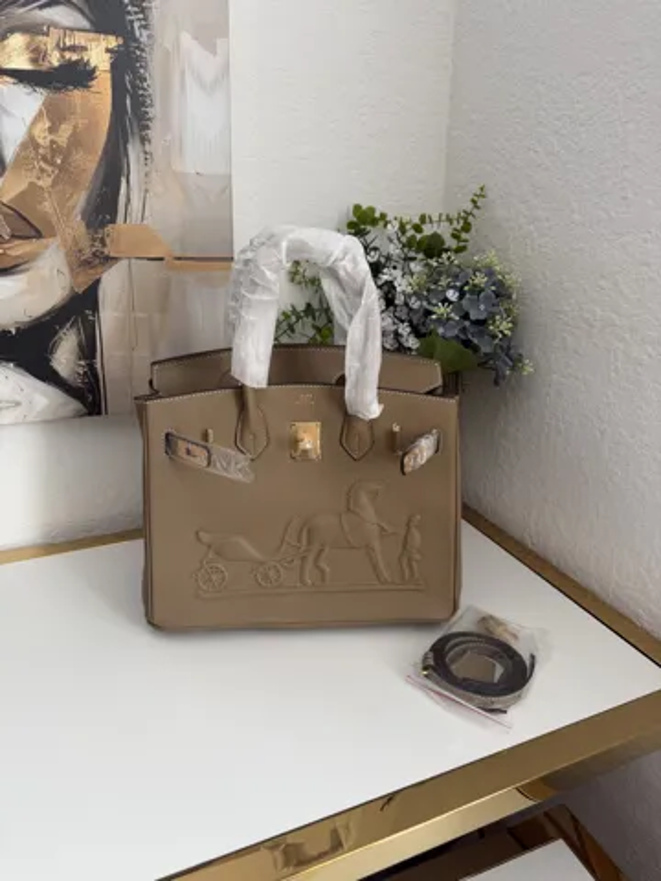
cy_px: 440
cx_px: 330
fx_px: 611
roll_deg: -0.4
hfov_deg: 56.8
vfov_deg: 71.6
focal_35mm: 24
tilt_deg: -21.0
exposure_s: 1/121
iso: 80
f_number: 1.78
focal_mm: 6.76
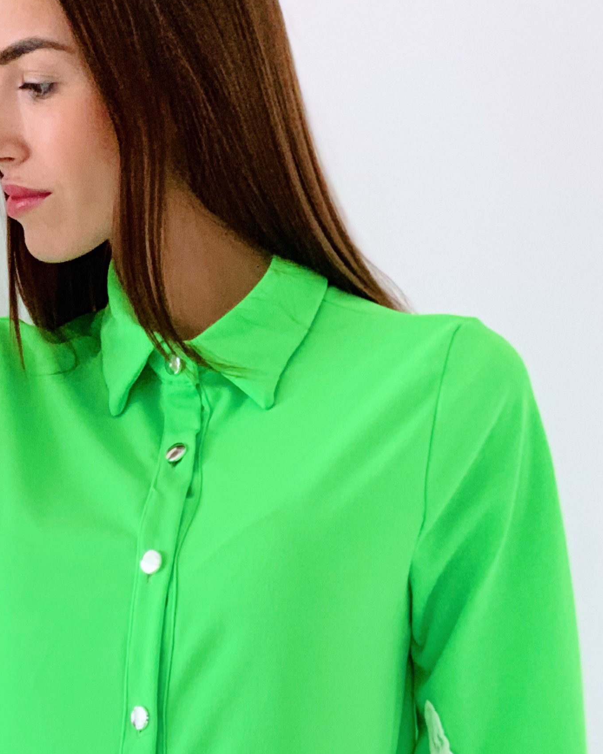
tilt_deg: -7.9
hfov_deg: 12.8
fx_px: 2677
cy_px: 782
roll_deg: +0.1
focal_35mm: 120
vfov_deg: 15.7
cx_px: 128
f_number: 2.4
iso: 125
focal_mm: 6
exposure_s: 1/73
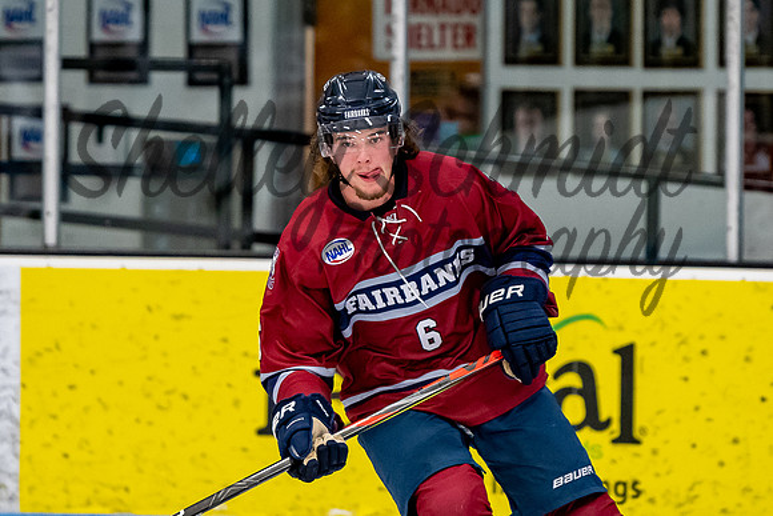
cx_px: 382
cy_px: 107
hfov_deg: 4.2
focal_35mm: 493
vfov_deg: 2.8
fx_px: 10587
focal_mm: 200
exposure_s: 1/800
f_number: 3.2
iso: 2000
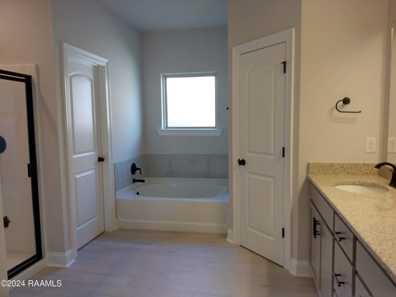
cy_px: 148
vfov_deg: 66.0
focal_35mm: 20
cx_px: 198
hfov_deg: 81.7
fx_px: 229
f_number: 2
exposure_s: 1/60
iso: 197
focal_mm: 3.54
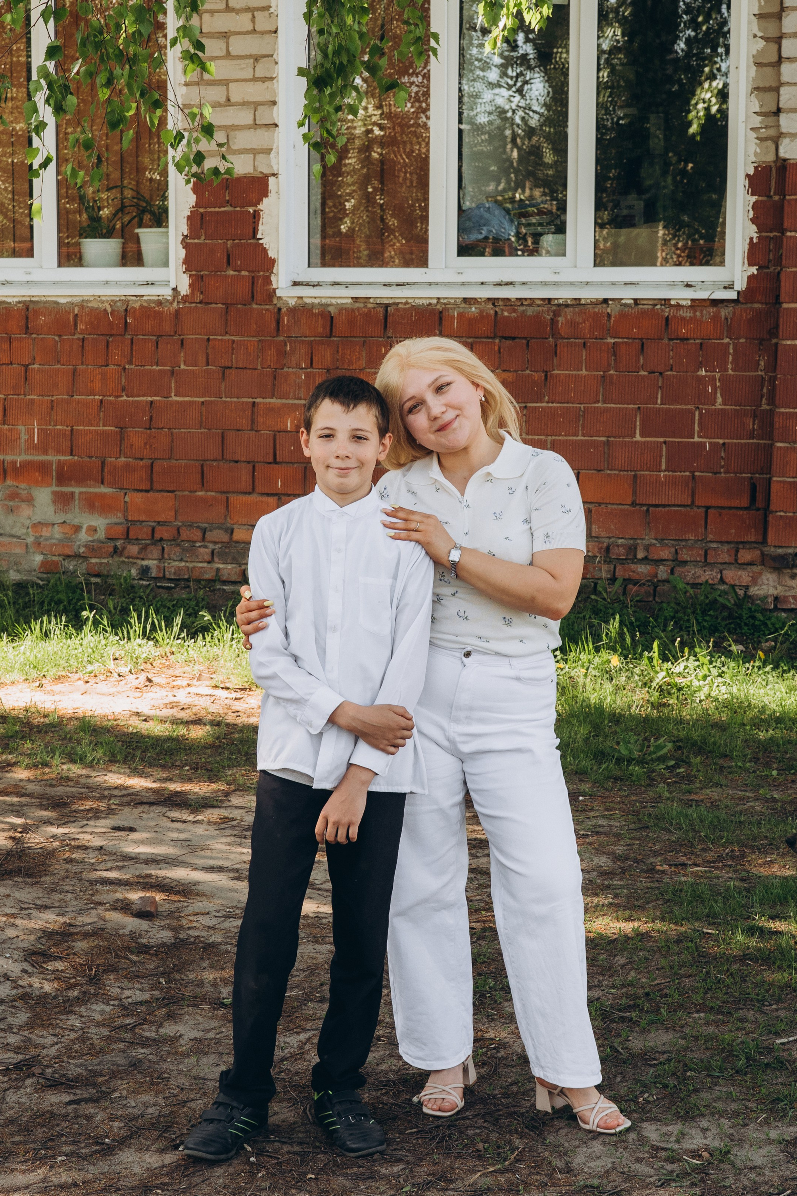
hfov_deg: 20.9
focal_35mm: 65
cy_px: 530
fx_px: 2159
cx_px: 321
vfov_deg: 30.9
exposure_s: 1/250
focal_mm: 34
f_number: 6.3
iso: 500
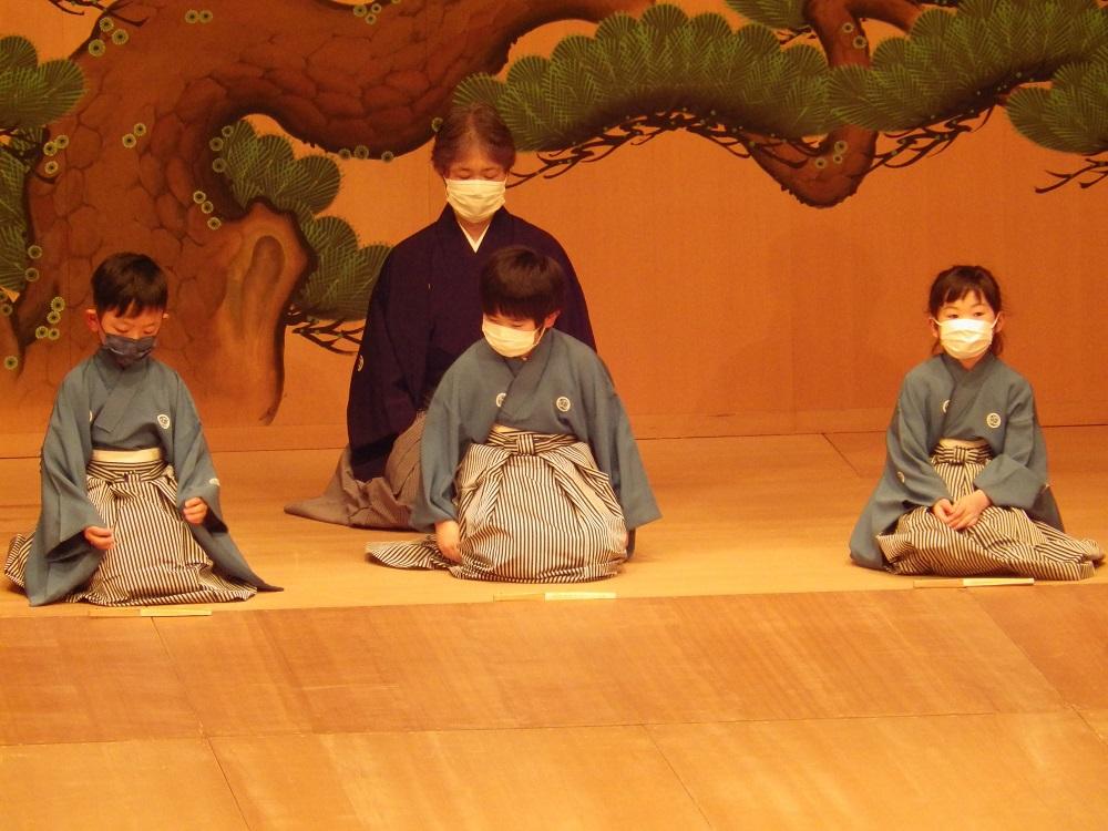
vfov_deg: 3.3
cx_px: 554
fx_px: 14244
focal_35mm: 445
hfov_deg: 4.5
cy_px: 416
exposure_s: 1/80
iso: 800
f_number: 6
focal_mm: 79.9
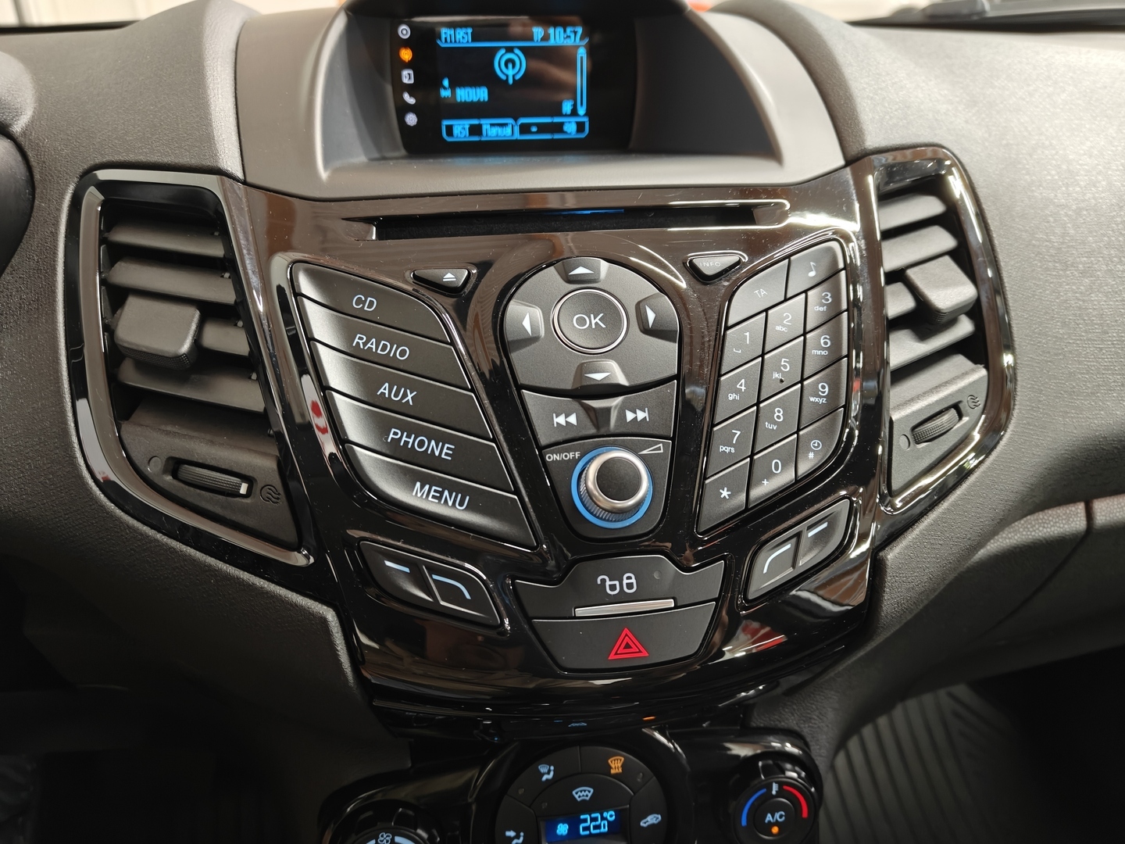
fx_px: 780
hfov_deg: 71.6
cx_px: 562
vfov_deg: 56.8
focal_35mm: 24
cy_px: 422
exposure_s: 1/29
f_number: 1.8
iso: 160
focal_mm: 5.59
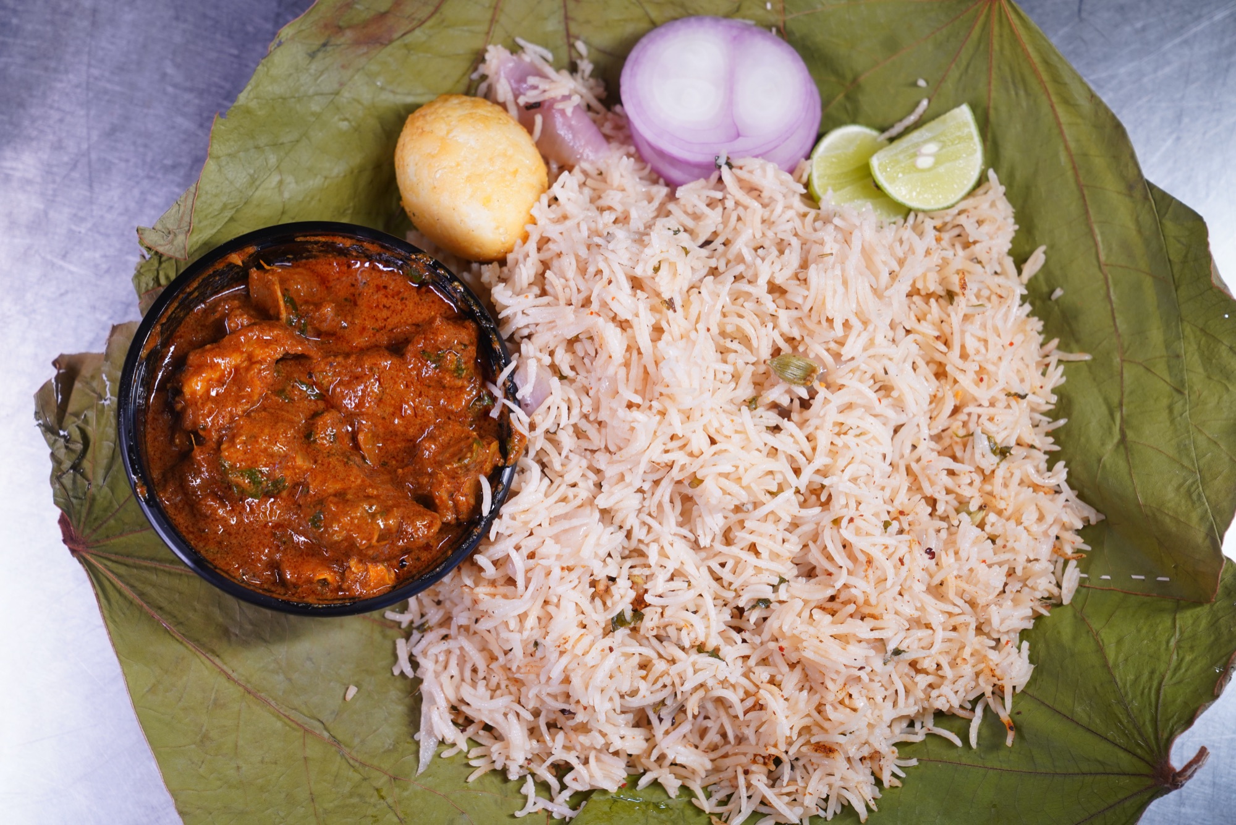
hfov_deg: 36.9
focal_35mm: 54
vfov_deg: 25.1
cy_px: 412
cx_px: 618
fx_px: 1854
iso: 640
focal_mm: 54
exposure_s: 1/200
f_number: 5.6
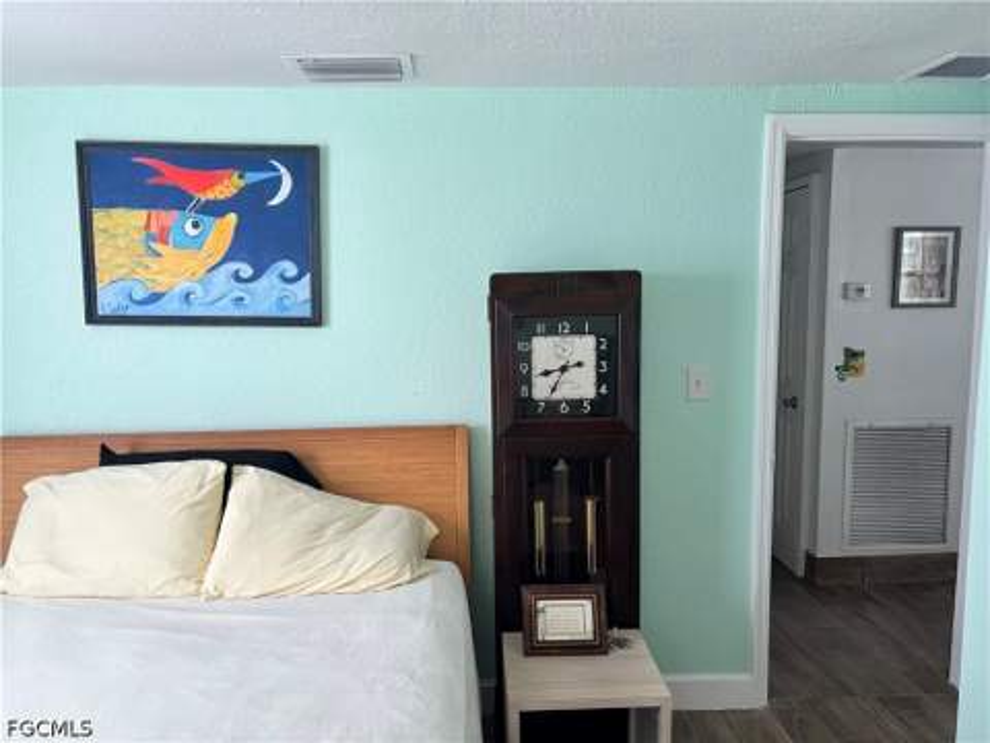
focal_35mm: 26
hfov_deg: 67.3
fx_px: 744
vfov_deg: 53.1
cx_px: 495
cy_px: 372
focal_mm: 5.96
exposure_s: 1/60
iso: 200
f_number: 1.6
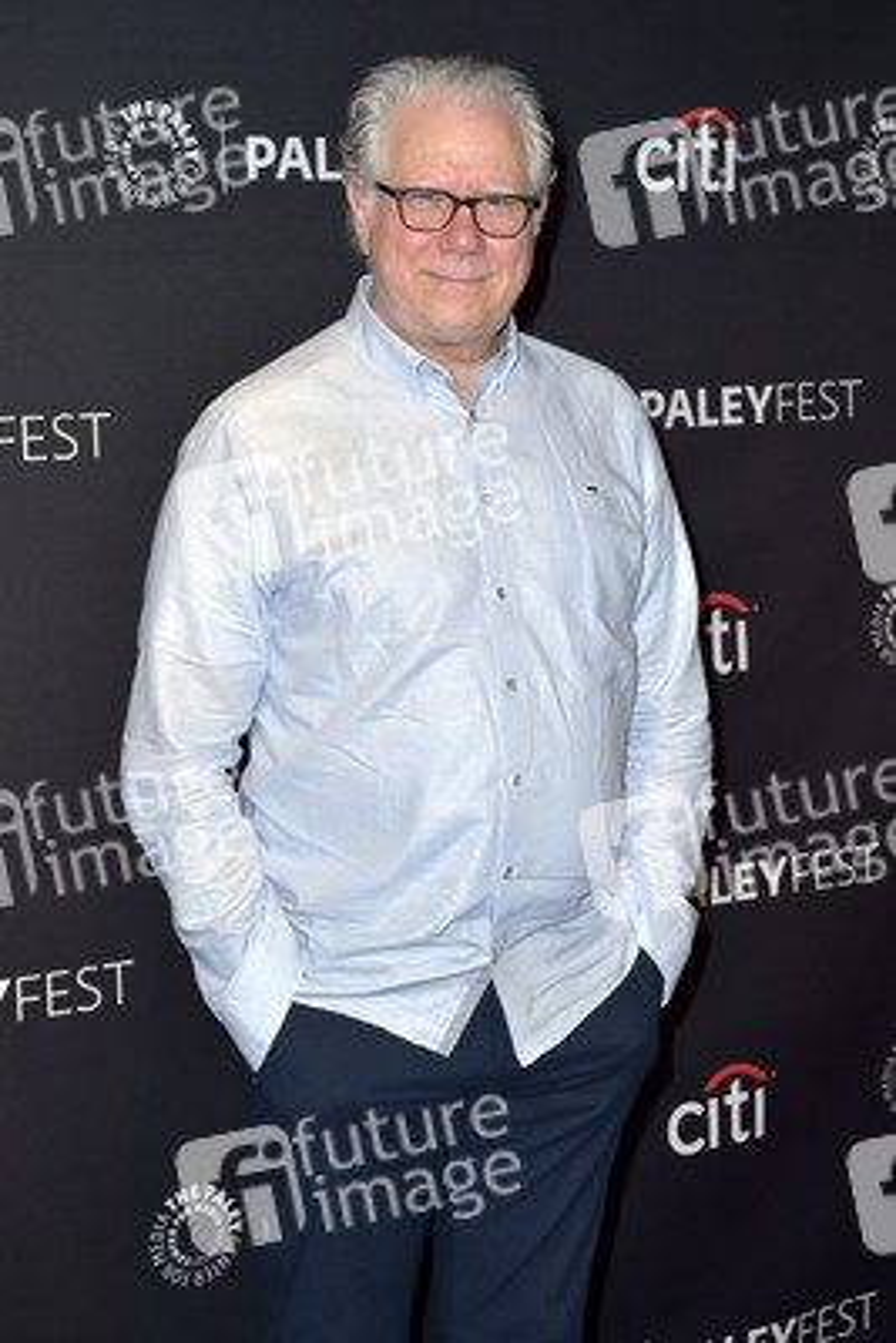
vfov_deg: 30.5
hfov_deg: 20.6
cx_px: 448
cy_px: 672
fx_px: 2462
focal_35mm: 66
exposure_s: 1/320
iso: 640
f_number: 6.3
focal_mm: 66
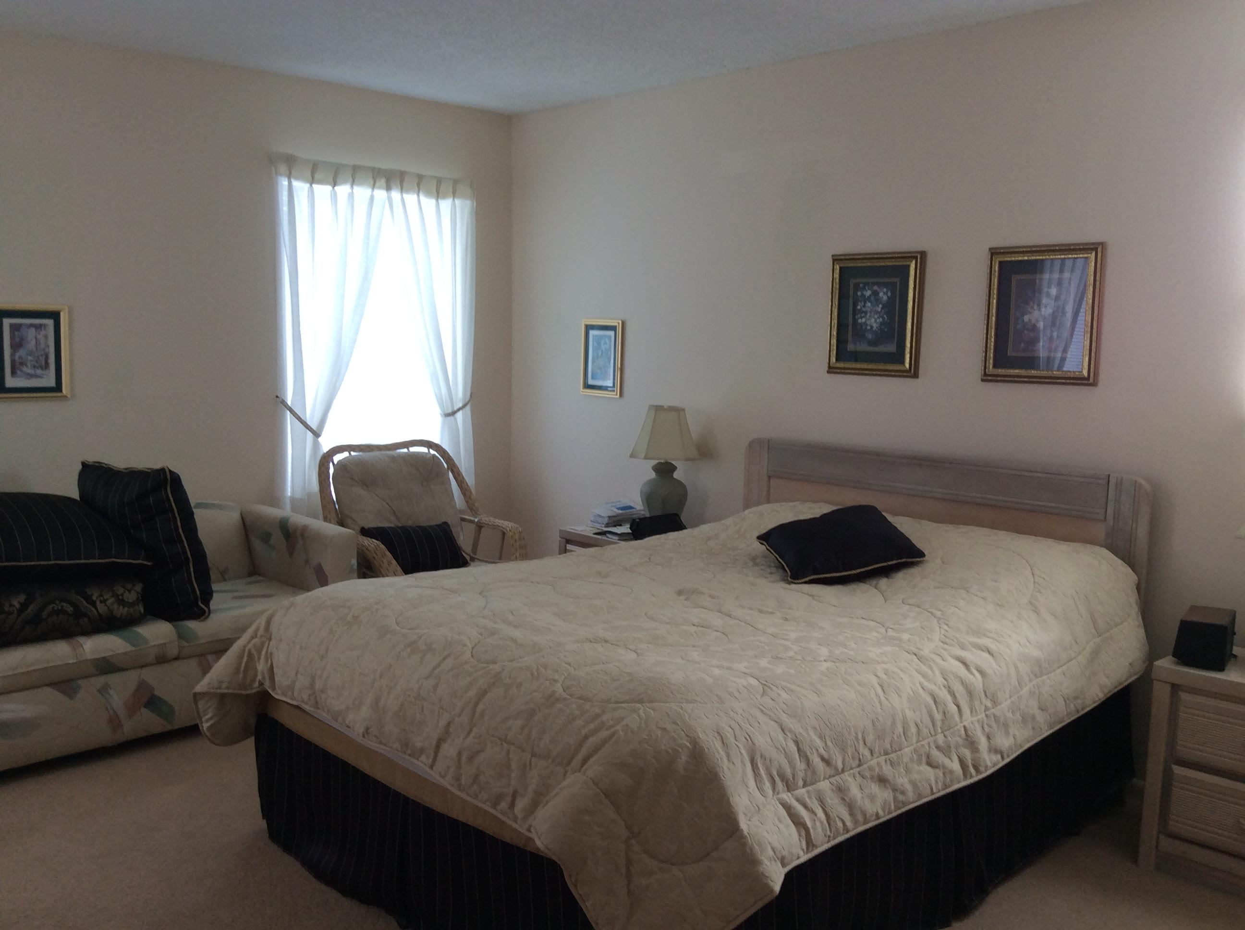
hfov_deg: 56.9
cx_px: 622
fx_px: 1149
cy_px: 465
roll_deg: -0.7
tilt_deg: -8.1
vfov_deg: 44.1
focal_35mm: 32
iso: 40
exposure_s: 1/24
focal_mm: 3.3
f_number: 2.4
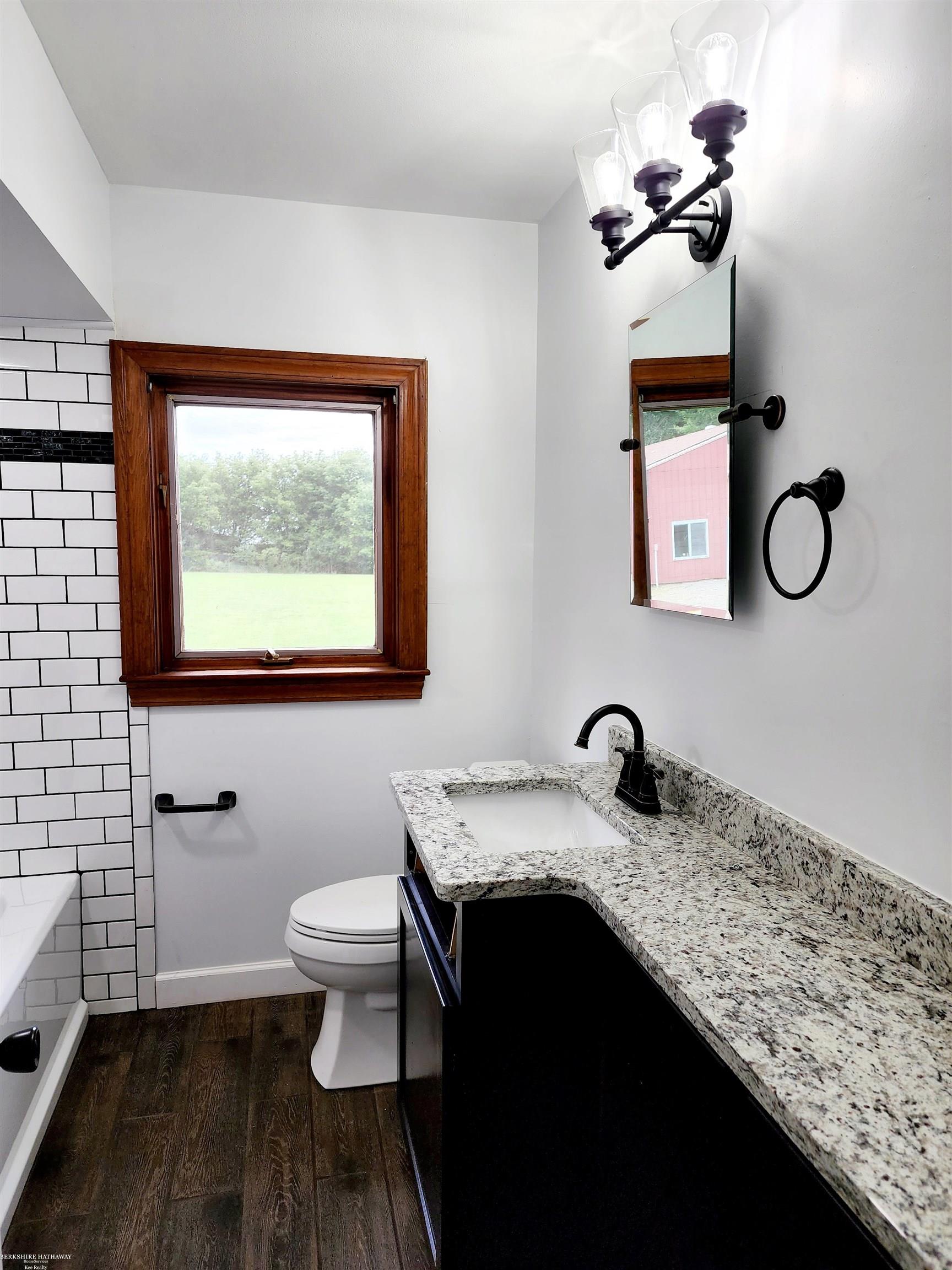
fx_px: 843
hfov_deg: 58.9
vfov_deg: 73.9
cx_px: 476
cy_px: 635
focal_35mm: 23
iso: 64
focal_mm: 6.4
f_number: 1.8
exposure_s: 1/182
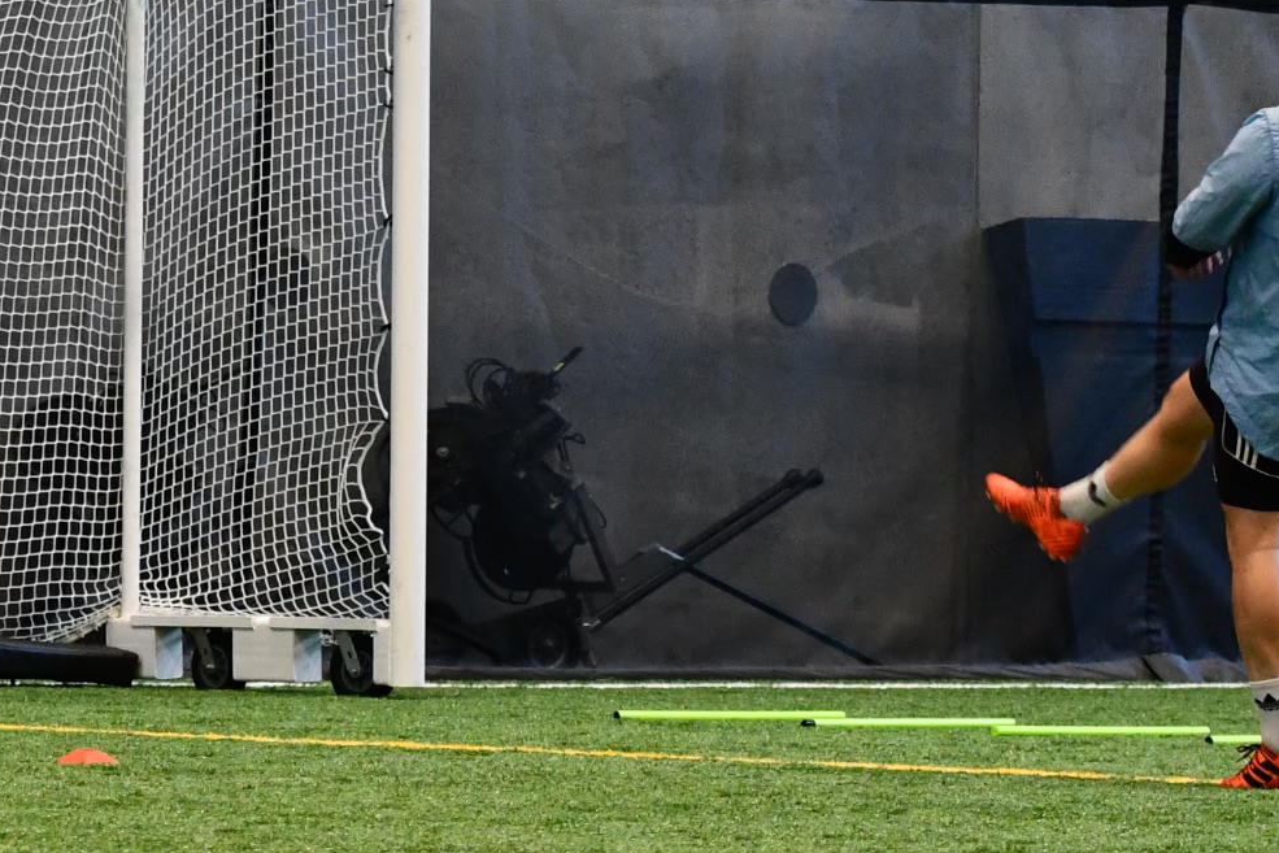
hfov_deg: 5.7
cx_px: 336
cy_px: 326
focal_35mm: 359
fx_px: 12755
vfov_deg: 3.8
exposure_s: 1/125
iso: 2500
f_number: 4.8
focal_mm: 85
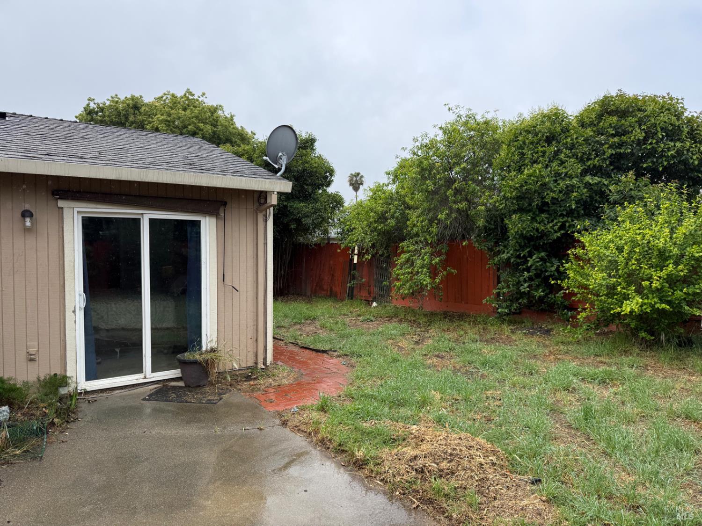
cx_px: 351
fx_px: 487
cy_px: 263
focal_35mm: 24
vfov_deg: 56.8
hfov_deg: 71.6
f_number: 1.78
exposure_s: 1/3145
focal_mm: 6.76
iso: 100
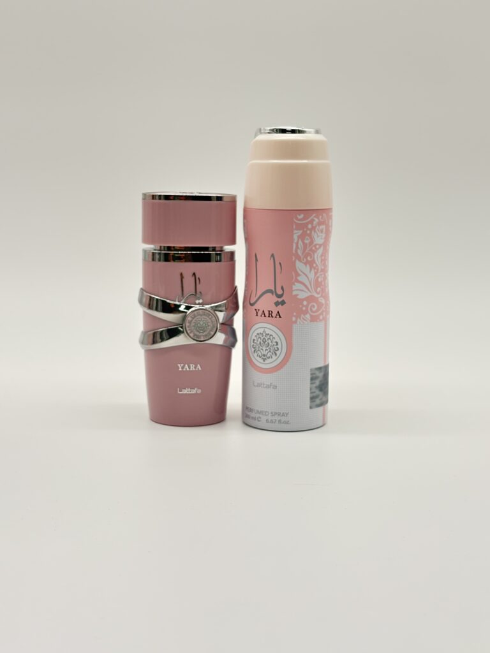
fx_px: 981
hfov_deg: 28.0
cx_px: 245
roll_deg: +0.2
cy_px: 326
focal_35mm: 52
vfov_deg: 36.8
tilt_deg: -8.1
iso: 50
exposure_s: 1/288
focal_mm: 5.96
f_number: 1.6
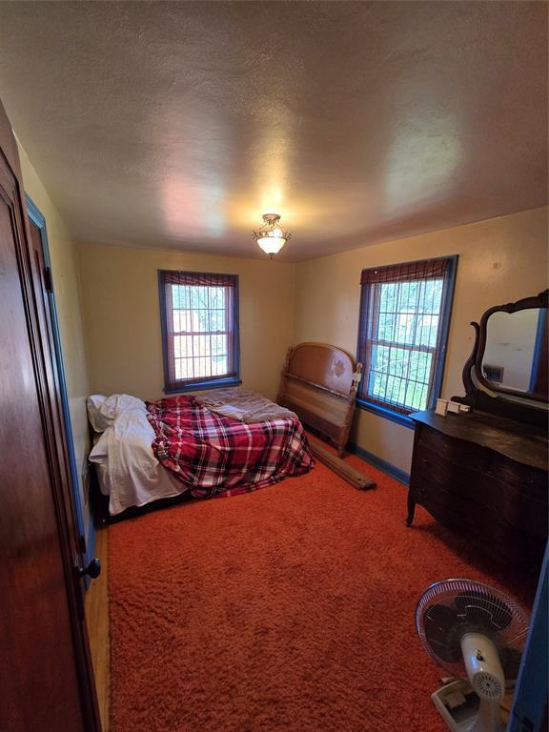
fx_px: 275
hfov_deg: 89.9
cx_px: 274
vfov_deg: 106.2
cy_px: 366
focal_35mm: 13
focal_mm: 2.2
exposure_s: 1/60
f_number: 2.2
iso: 250
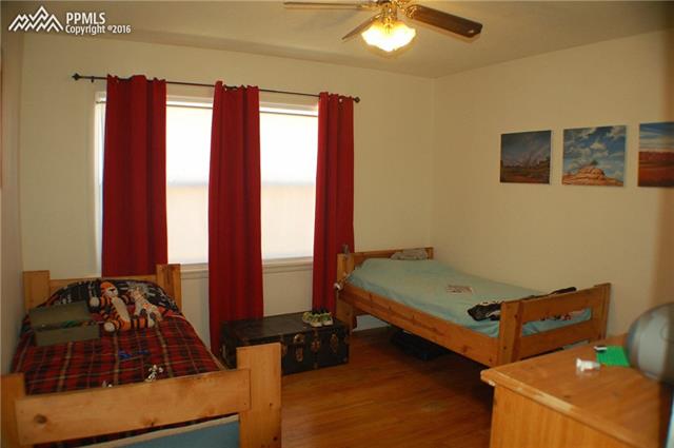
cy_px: 224
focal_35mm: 33
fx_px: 617
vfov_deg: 39.9
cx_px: 337
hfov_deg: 57.3
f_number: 4
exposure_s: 1/60
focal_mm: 22
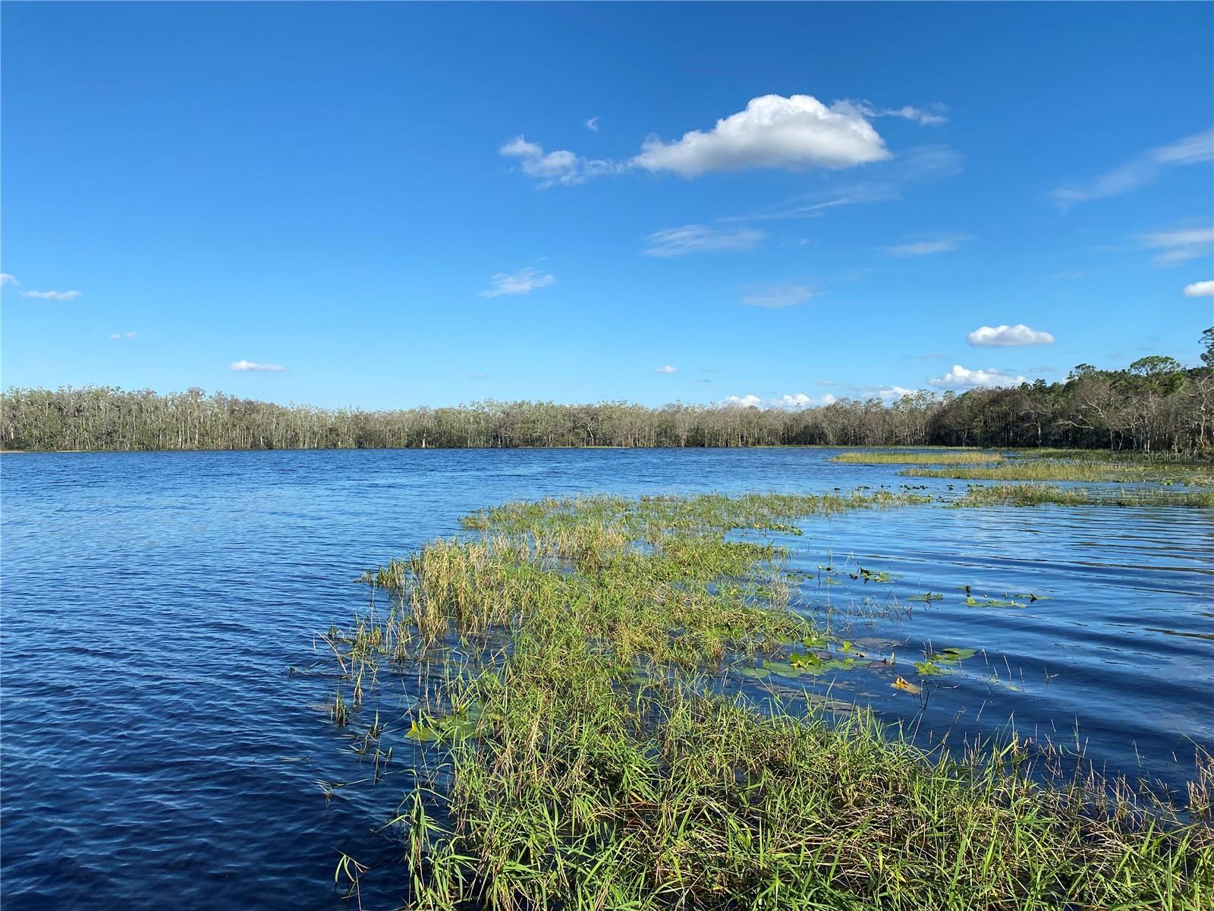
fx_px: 912
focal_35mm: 26
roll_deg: +0.4
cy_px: 456
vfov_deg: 53.1
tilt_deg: -0.7
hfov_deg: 67.3
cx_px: 607
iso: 32
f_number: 1.8
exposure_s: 1/3300
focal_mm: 4.25
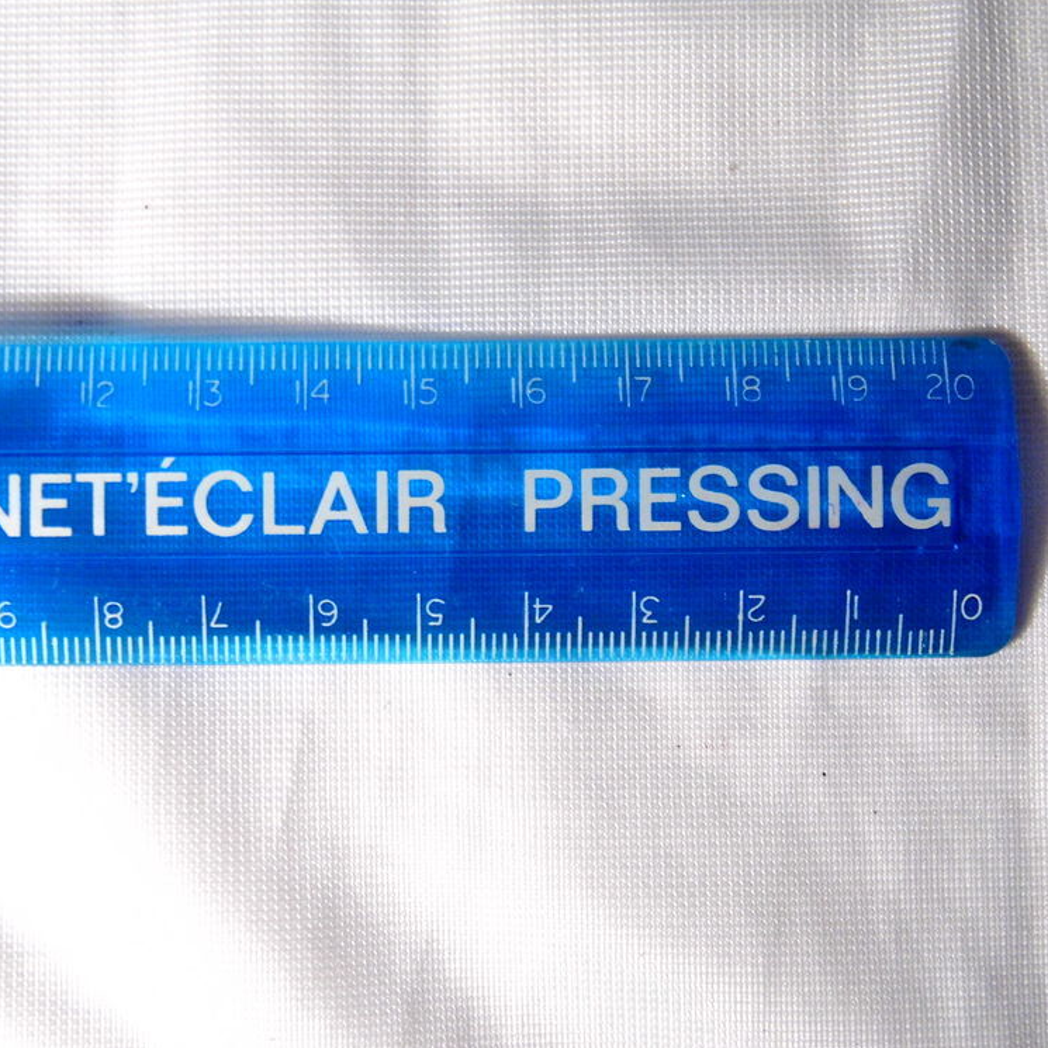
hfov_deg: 33.3
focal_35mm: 51
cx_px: 405
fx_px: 1747
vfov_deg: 33.4
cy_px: 523
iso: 200
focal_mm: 7.7
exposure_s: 1/30
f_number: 3.5
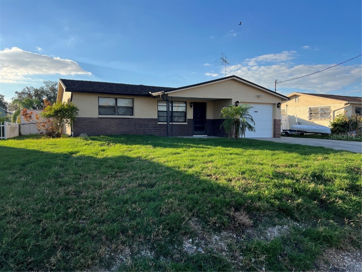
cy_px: 136
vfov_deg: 53.1
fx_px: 272
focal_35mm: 26
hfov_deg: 67.3
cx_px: 181
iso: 50
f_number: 1.5
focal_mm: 5.7
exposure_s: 1/2571
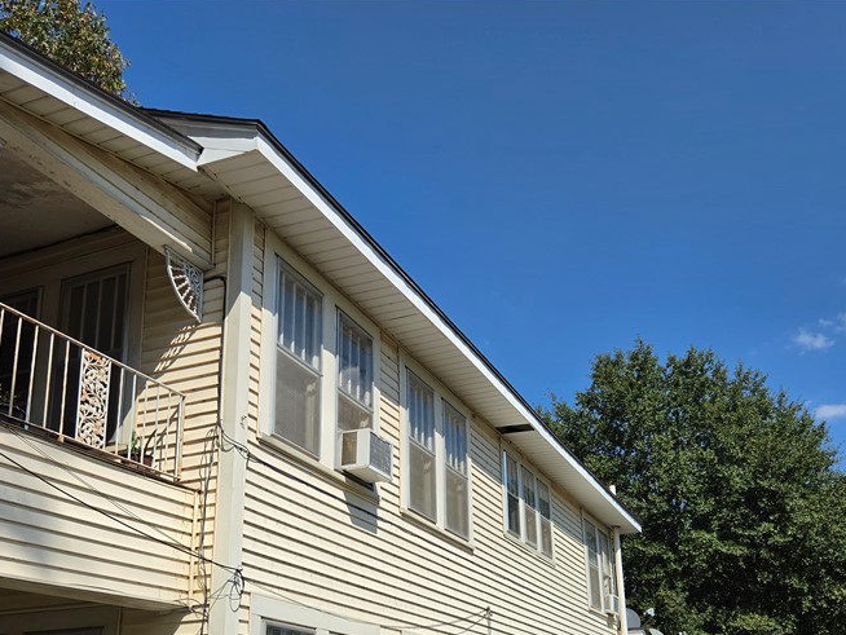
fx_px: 880
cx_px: 422
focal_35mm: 36
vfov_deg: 38.4
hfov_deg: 51.3
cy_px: 491
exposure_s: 1/7071
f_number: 1.8
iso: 80
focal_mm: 5.4
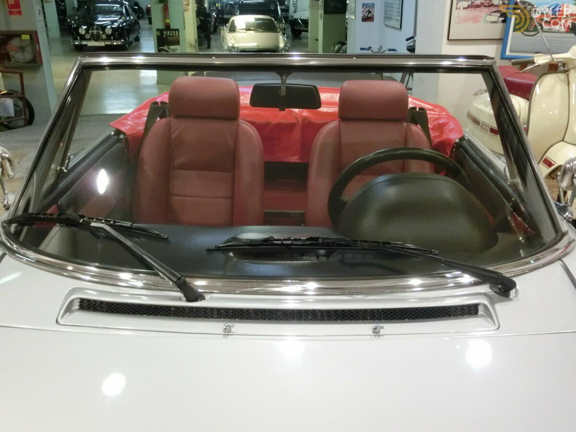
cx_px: 288
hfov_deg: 55.4
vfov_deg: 42.9
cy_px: 216
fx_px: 549
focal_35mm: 33
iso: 800
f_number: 3.7
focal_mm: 5.93
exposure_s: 1/30
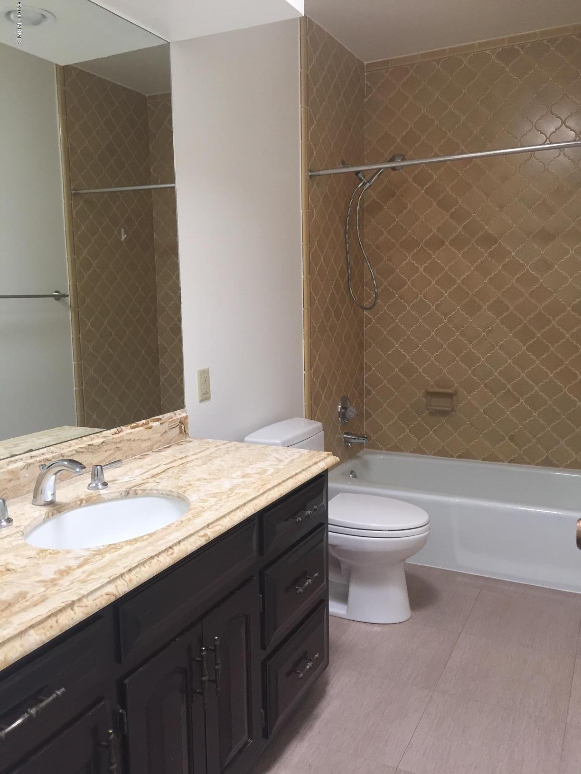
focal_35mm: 29
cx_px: 290
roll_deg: +0.6
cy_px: 387
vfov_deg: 61.7
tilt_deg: -8.3
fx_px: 649
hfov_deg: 48.2
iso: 100
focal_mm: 4.15
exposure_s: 1/30
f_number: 2.2
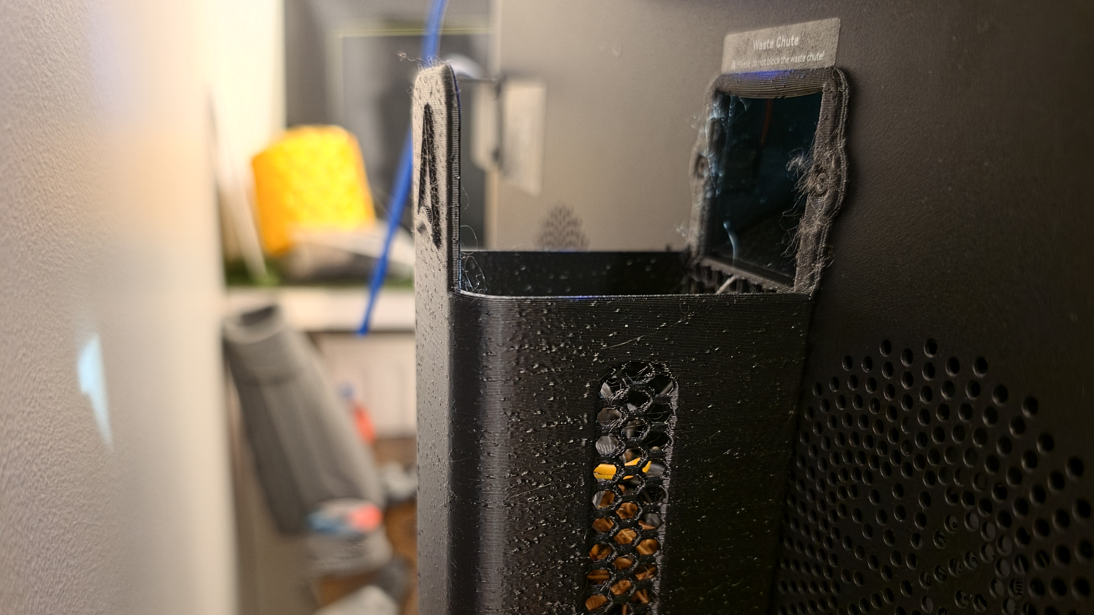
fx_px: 754
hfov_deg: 71.9
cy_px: 413
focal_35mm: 26
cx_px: 566
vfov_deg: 43.7
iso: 1000
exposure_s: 1/4
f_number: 1.4
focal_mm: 6.5
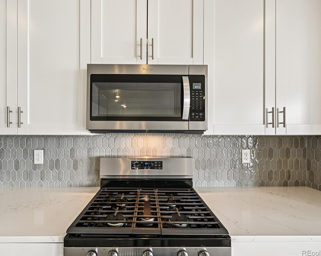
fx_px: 152
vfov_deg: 80.4
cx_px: 146
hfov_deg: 92.9
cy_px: 128
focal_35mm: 16
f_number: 11
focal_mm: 14
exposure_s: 1/6
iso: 400
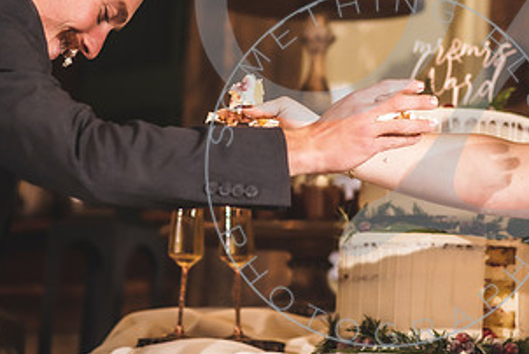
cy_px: 20
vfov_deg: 8.4
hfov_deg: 12.5
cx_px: 473
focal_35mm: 163
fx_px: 2397
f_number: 2.8
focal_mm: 85
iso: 1250
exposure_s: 1/125
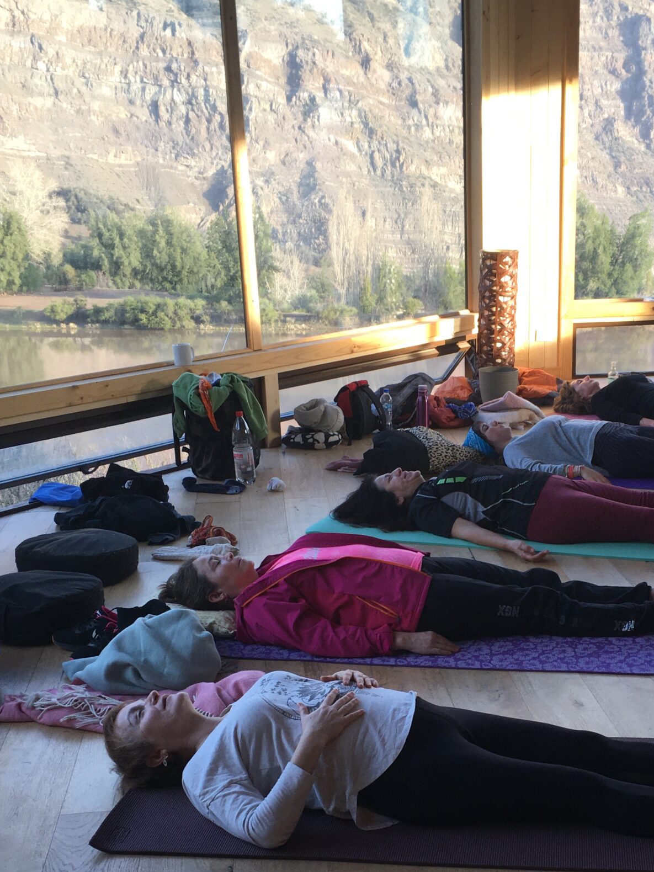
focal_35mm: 47
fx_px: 1184
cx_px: 455
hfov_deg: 30.6
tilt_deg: -22.7
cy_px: 614
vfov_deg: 39.7
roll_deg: +0.7
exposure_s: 1/100
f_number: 2.2
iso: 40
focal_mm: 4.15
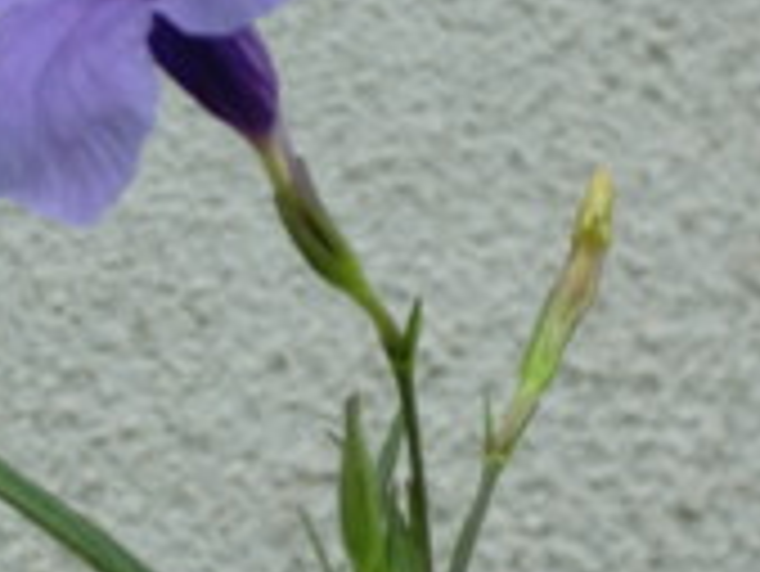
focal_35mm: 298
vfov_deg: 5.0
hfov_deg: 6.6
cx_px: 301
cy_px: 419
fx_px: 6547
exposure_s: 1/160
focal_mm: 19.6
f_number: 5.8
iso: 64
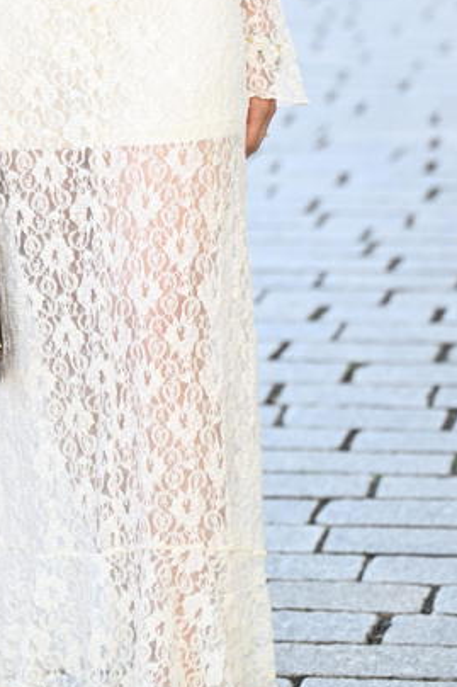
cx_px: -31
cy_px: 25
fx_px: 4688
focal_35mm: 246
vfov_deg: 8.3
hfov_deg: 5.6
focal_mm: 96
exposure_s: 1/2000
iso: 1250
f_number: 2.8
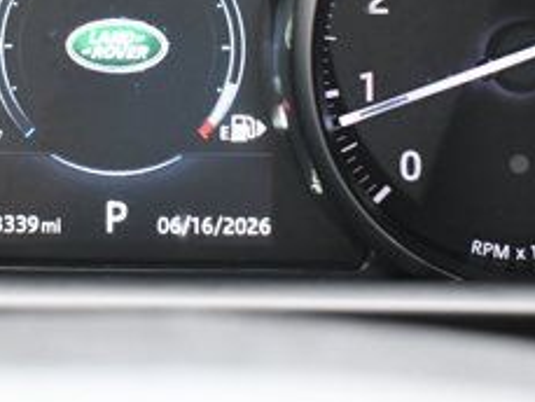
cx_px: 91
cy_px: 27
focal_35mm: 137
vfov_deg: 10.8
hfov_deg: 14.3
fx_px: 2118
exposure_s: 1/125
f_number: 4.5
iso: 2500
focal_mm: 34
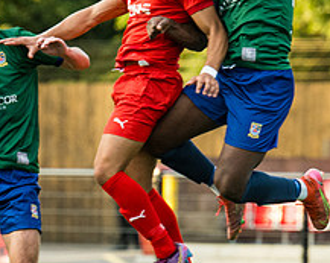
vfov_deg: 2.0
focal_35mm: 788
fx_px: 7686
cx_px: 87
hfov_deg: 2.5
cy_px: 171
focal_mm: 175
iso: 800
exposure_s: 1/800
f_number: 2.8
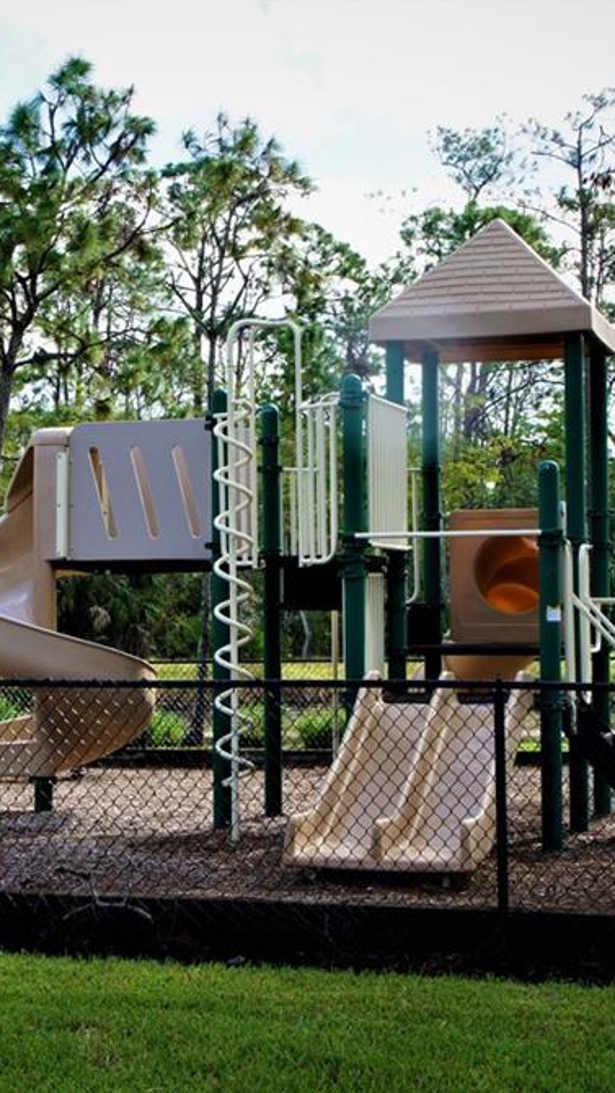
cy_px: 547
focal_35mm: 72
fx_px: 2087
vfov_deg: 29.3
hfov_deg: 16.7
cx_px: 191
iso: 200
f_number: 13
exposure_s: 1/80
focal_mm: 30
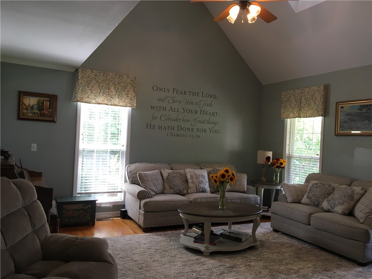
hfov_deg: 61.7
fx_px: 312
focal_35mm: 29
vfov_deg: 48.2
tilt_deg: +0.4
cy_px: 140
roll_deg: -2.7
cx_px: 186
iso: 32
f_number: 2.2
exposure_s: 1/30
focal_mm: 4.15
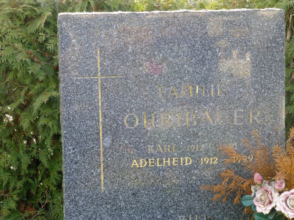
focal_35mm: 90
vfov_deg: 16.4
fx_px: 764
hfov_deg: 21.8
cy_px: 110
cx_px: 147
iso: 400
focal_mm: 16.1
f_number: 5.2
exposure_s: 1/125
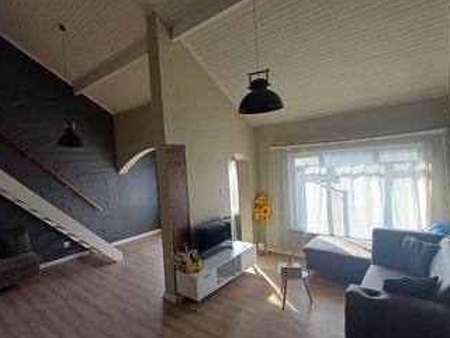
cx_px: 174
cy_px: 172
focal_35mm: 20
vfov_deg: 66.0
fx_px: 260
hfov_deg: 80.5
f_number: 2.2
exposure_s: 1/100
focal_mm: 1.64
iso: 50
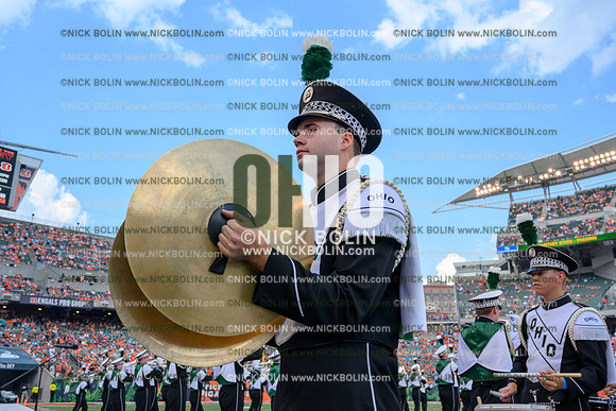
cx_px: 308
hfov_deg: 57.2
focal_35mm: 33
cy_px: 206
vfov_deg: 40.0
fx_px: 565
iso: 80
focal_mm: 33
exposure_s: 1/100
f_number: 7.1
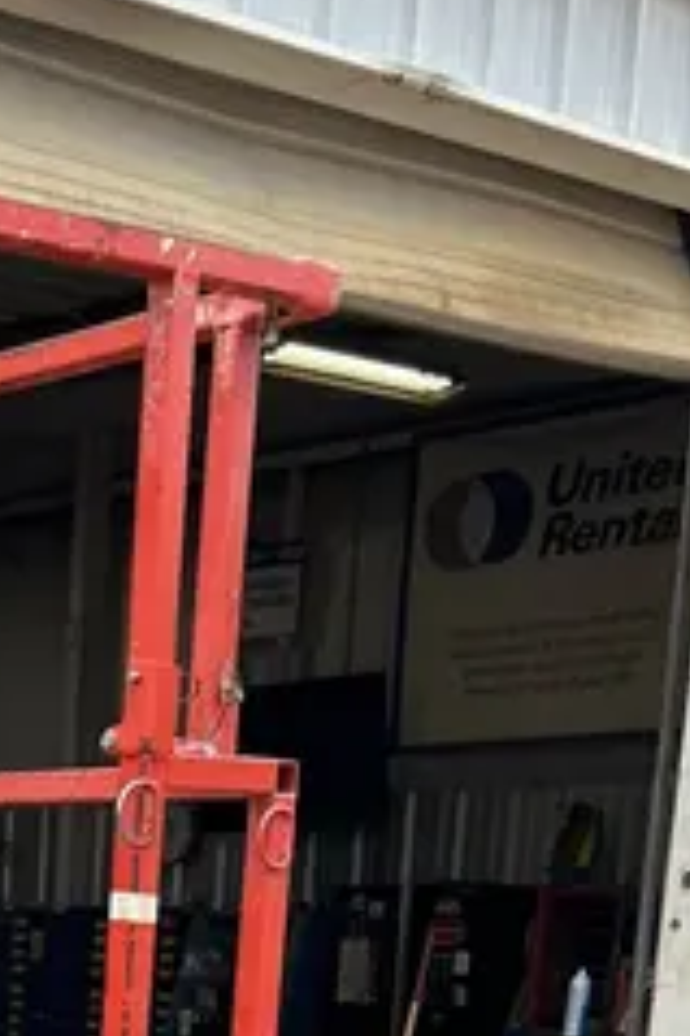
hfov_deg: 15.0
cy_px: 1519
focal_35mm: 83
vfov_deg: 21.0
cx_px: -404
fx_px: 2390
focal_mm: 5.7
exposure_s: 1/1183
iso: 50
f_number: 1.5
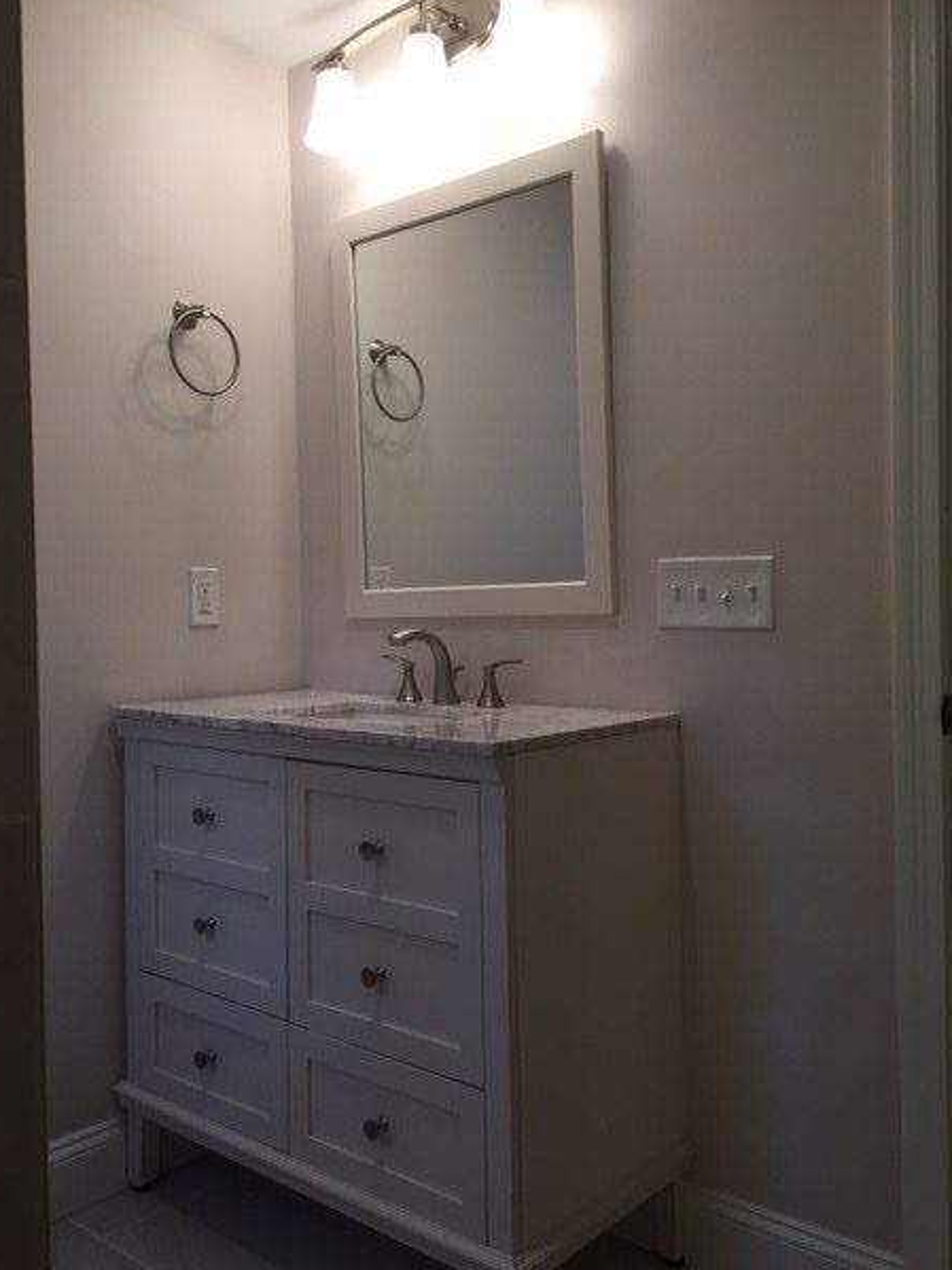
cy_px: 625
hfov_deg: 45.4
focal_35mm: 31
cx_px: 479
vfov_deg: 58.4
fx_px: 1137
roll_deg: +1.5
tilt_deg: +0.0
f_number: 2.2
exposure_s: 1/120
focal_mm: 4.15
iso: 50
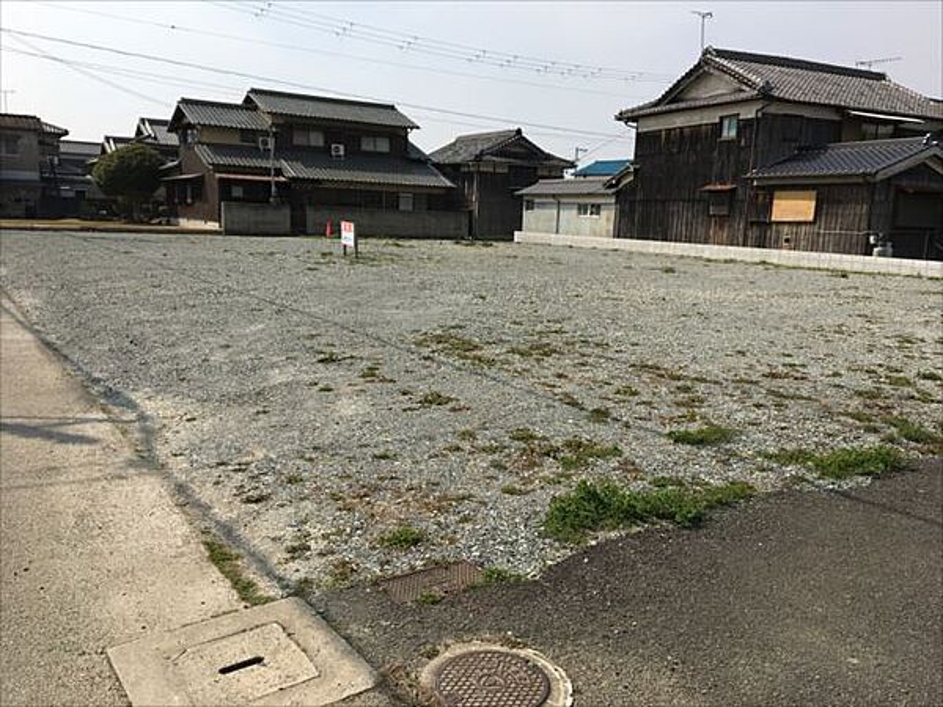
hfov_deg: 61.7
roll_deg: -1.6
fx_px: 790
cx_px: 472
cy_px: 354
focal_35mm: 29
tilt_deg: -9.5
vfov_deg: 48.2
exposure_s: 1/2331
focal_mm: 4.15
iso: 25
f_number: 2.2
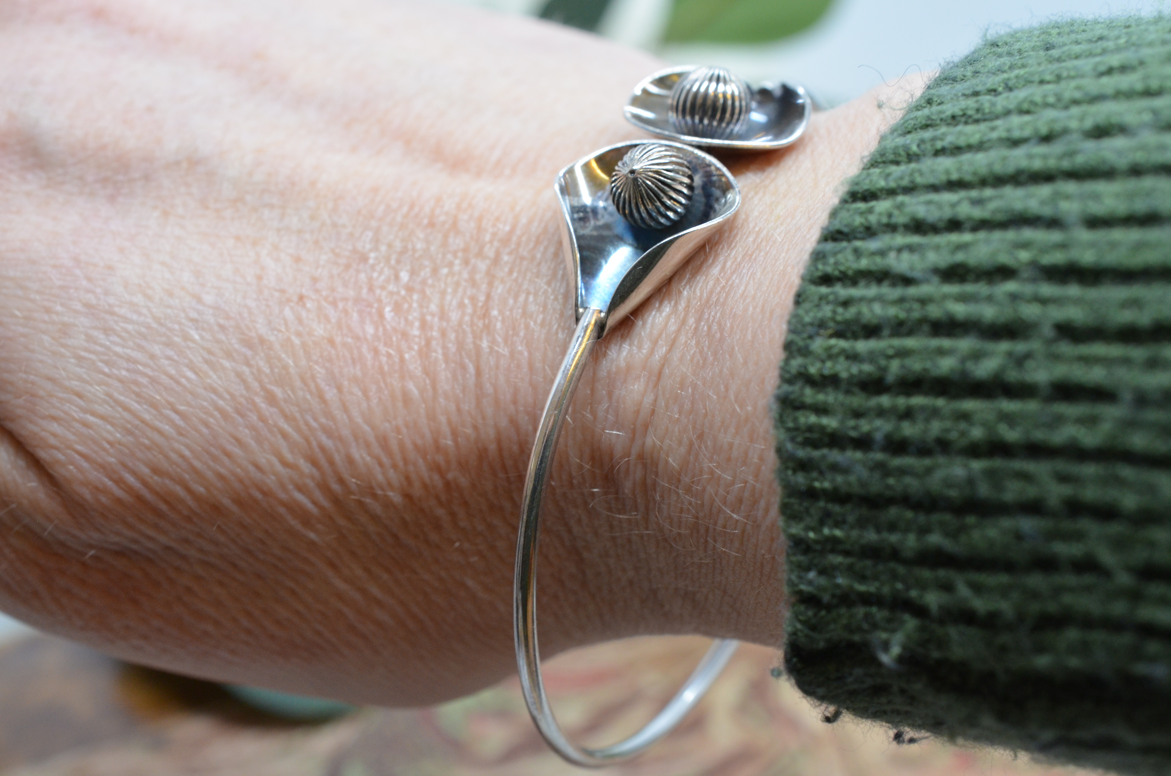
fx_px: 1948
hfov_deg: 33.5
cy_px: 388
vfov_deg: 22.5
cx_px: 586
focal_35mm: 60
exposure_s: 1/100
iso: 1000
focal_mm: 40
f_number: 9
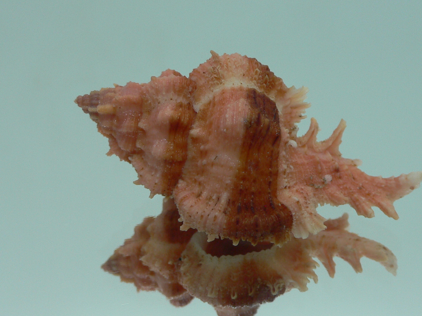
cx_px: 234
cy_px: 165
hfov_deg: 41.2
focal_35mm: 46
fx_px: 561
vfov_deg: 31.5
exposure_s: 1/60
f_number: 2.8
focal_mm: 4.6
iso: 80
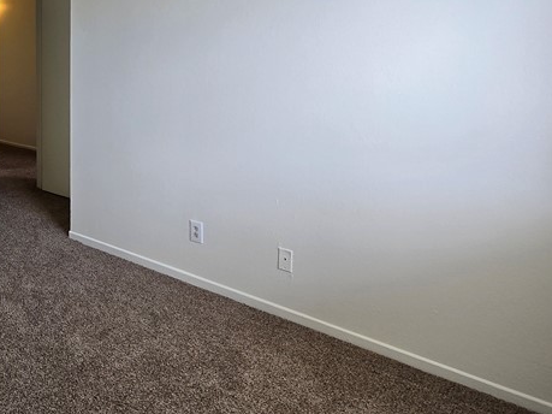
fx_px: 462
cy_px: 75
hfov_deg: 55.6
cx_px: 83
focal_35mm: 29
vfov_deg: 45.4
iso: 50
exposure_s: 1/60
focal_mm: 2.2
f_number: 2.2
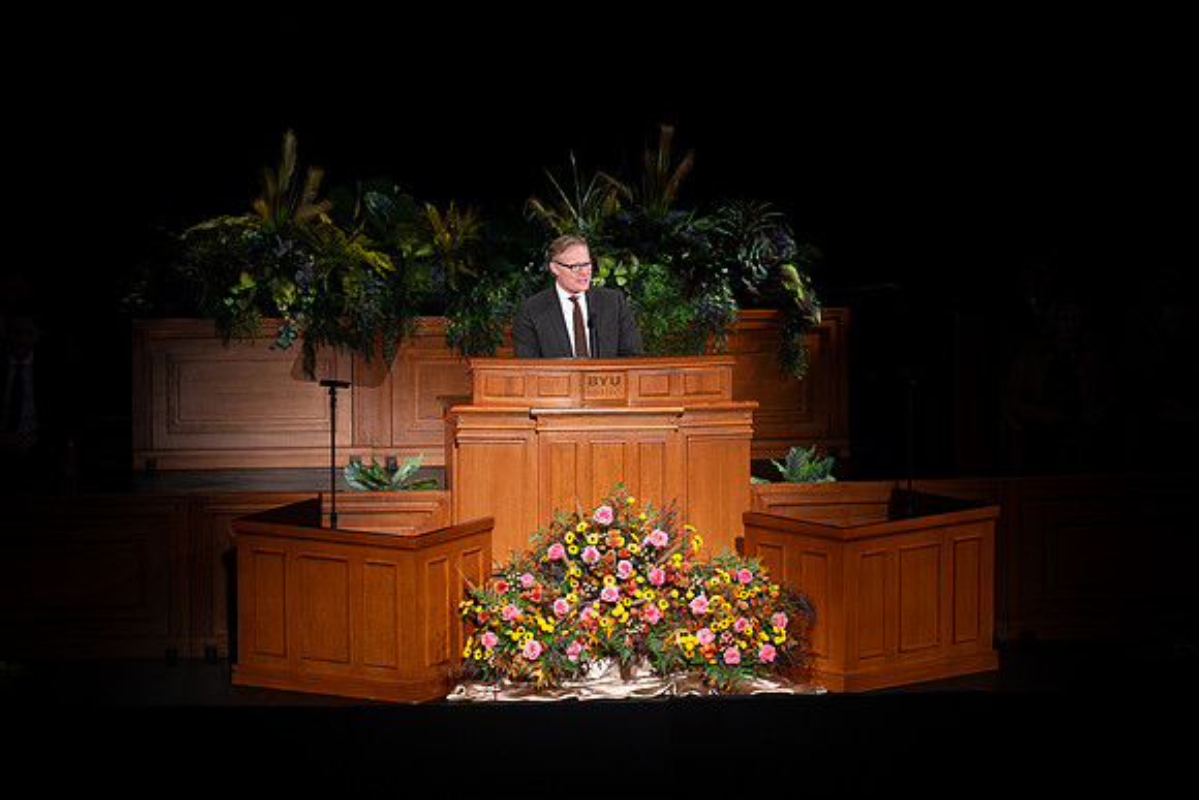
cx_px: 603
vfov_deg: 3.7
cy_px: 497
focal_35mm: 371
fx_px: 12350
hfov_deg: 5.6
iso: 1000
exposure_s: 1/320
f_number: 2.8
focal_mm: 190
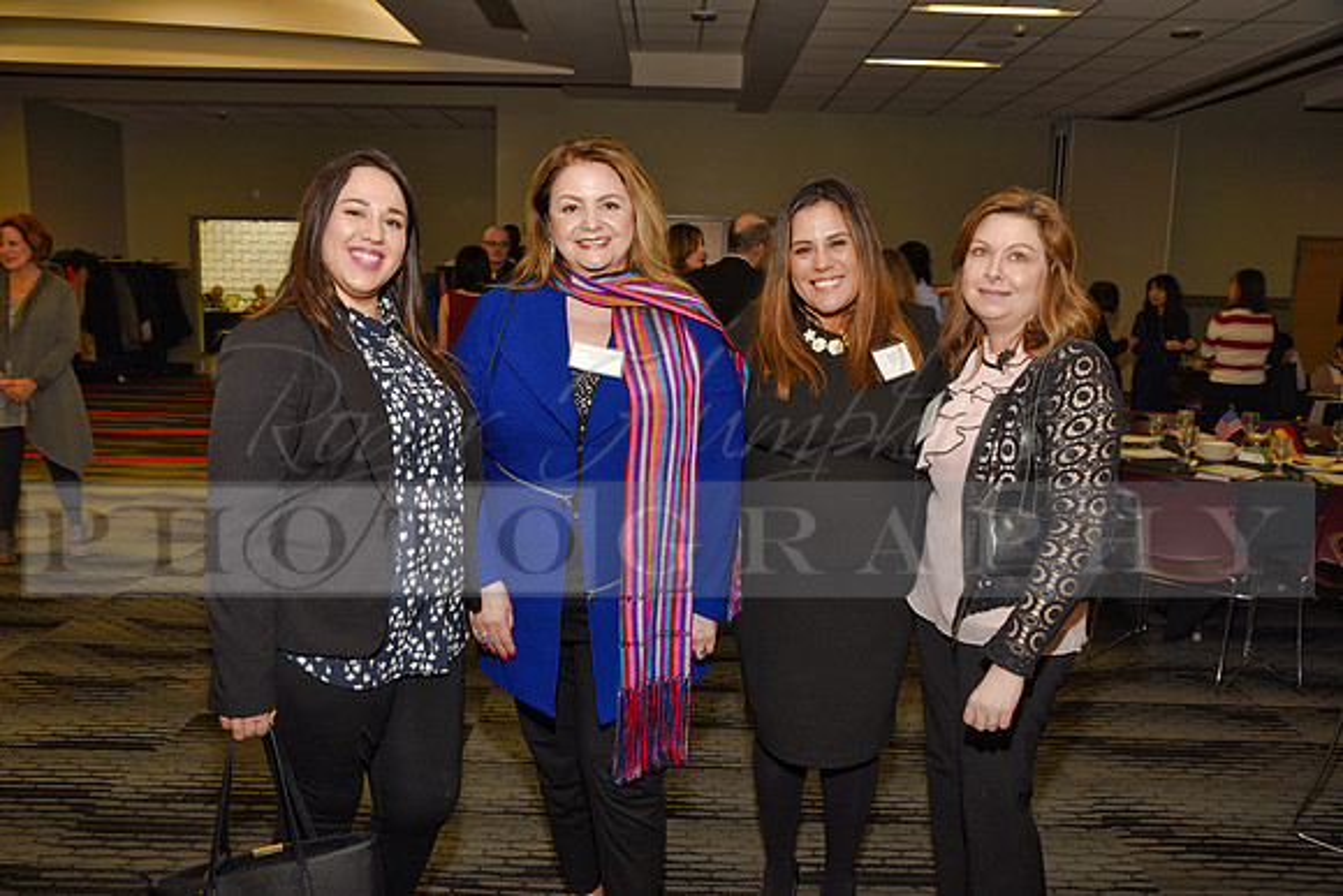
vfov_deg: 45.0
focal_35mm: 29
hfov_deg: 63.6
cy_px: 448
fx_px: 1082
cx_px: 672
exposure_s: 1/60
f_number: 5
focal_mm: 29
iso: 200
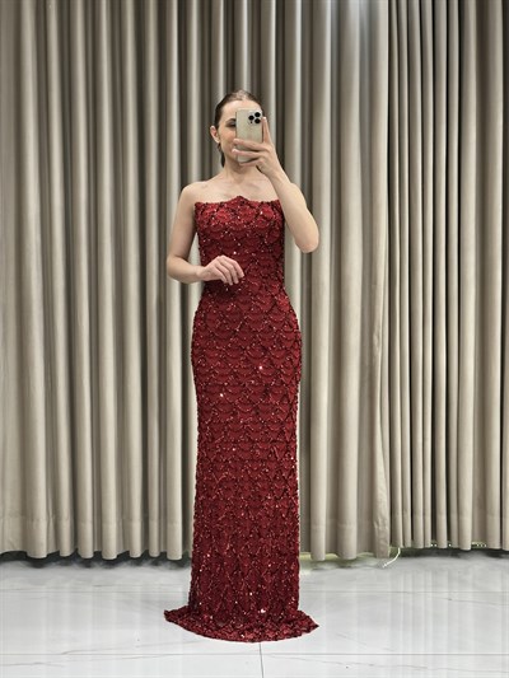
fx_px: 941
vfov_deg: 39.6
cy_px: 339
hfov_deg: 30.3
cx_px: 254
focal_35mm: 48
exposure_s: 1/435
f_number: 1.78
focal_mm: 6.86
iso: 64
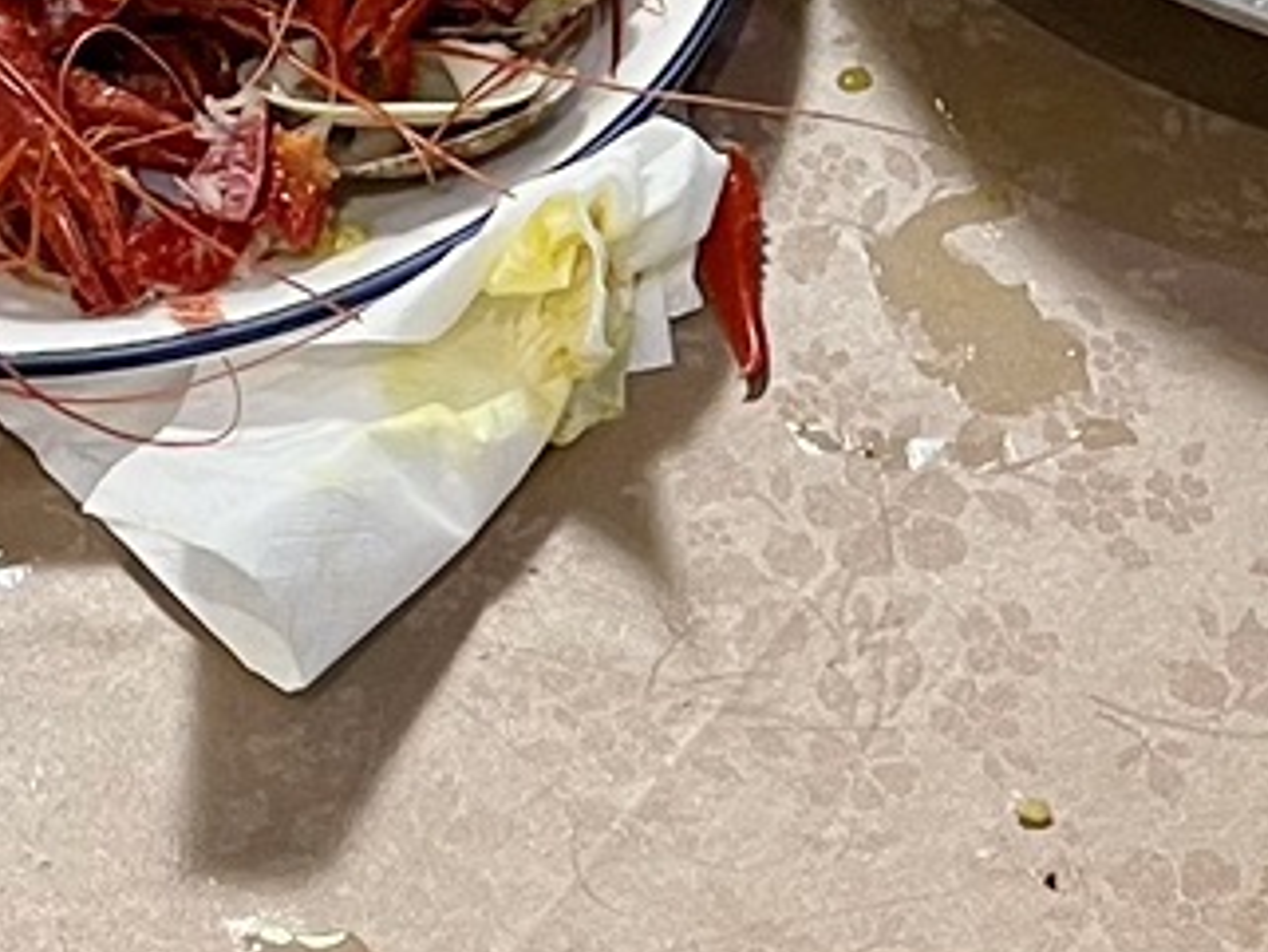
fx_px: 5936
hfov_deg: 12.0
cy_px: -40
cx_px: 1469
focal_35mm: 162
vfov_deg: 9.1
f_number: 1.6
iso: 160
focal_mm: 4.2
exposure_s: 1/50
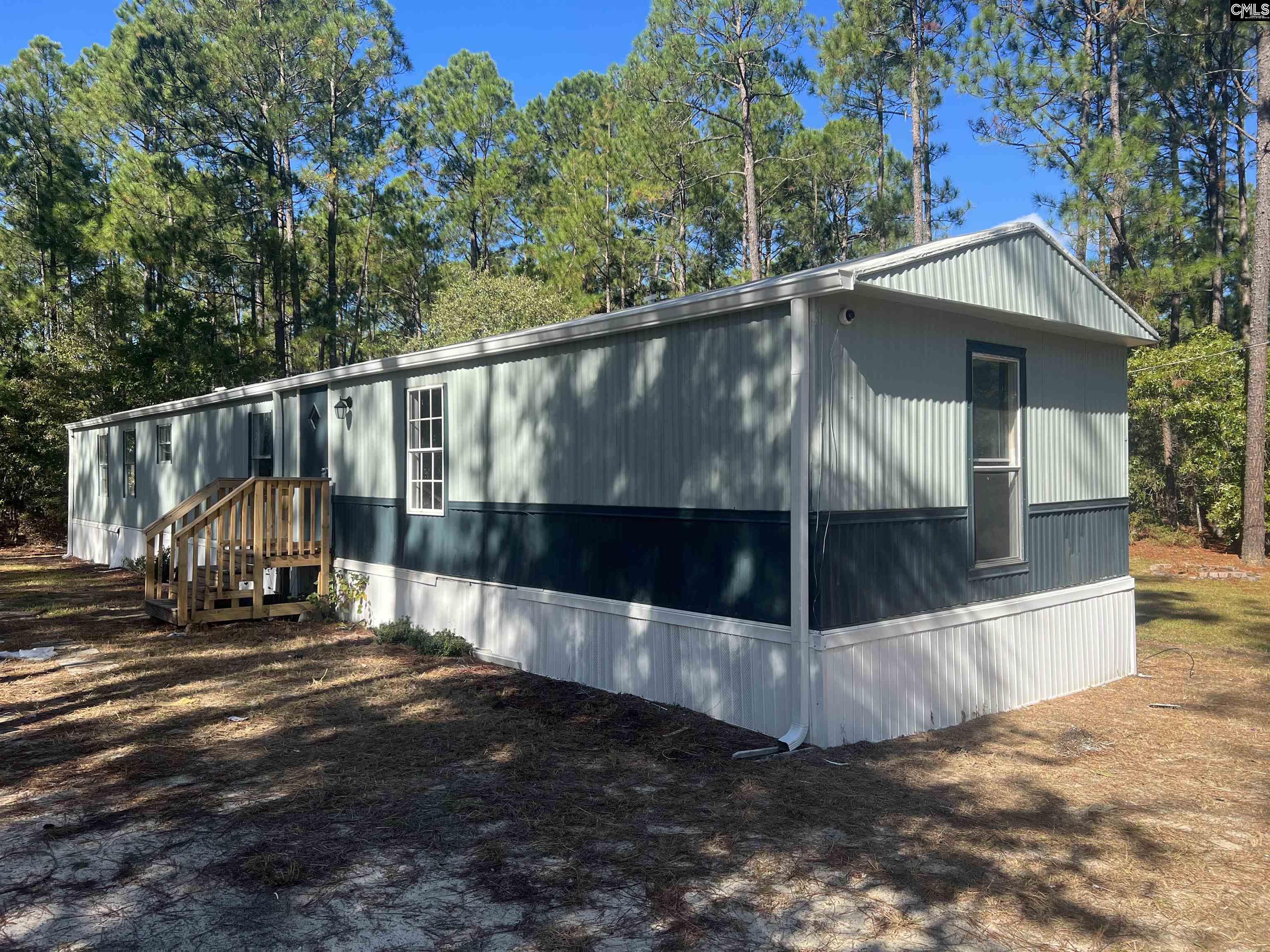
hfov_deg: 67.3
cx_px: 635
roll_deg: +0.3
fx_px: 954
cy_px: 476
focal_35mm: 26
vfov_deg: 53.1
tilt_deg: +0.5
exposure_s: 1/1751
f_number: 1.5
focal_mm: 5.7
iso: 50
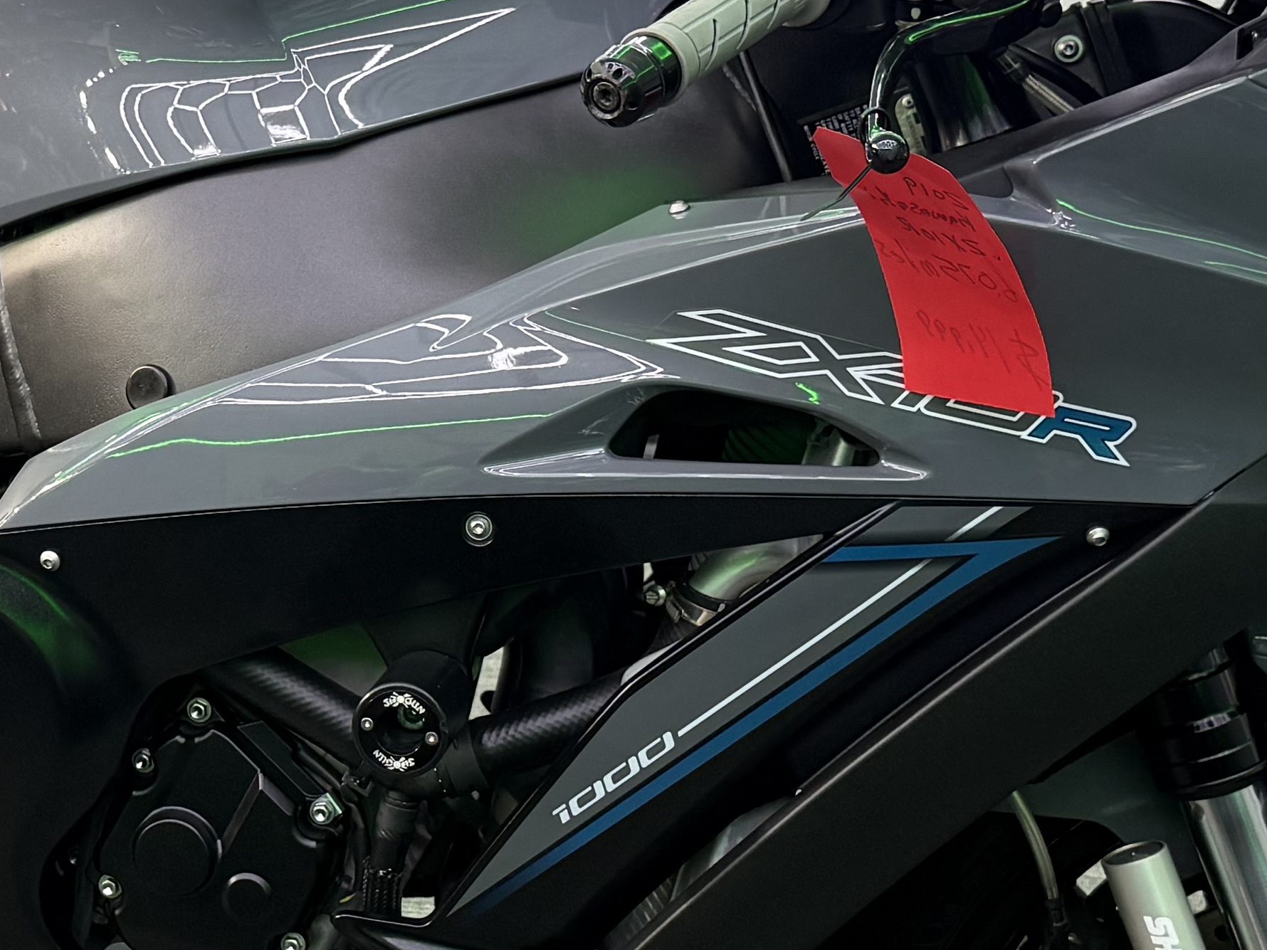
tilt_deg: -22.5
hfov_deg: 24.9
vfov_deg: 19.1
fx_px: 2818
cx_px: 244
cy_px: 436
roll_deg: -0.3
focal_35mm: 77
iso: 250
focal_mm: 6.76
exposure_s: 1/120
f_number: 1.78
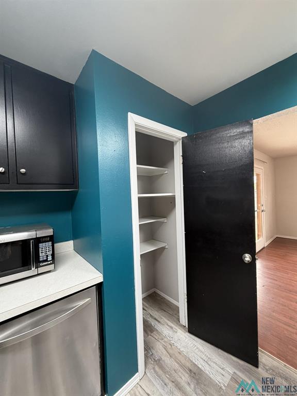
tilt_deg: +0.1
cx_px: 148
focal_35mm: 14
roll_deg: +3.2
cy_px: 198
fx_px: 160
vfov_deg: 102.1
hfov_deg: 85.7
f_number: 2.2
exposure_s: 1/60
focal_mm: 2.22
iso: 200
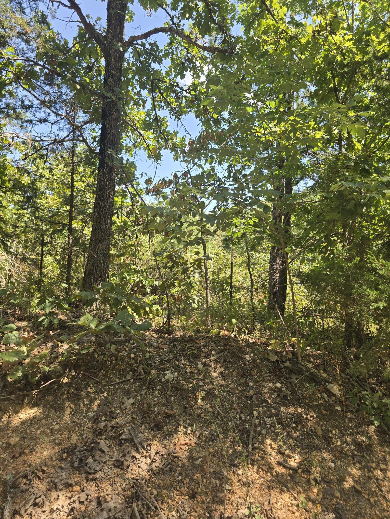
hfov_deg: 58.9
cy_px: 260
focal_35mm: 23
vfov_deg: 73.9
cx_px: 195
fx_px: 346
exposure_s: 1/180
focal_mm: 6.3
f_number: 1.7
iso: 12
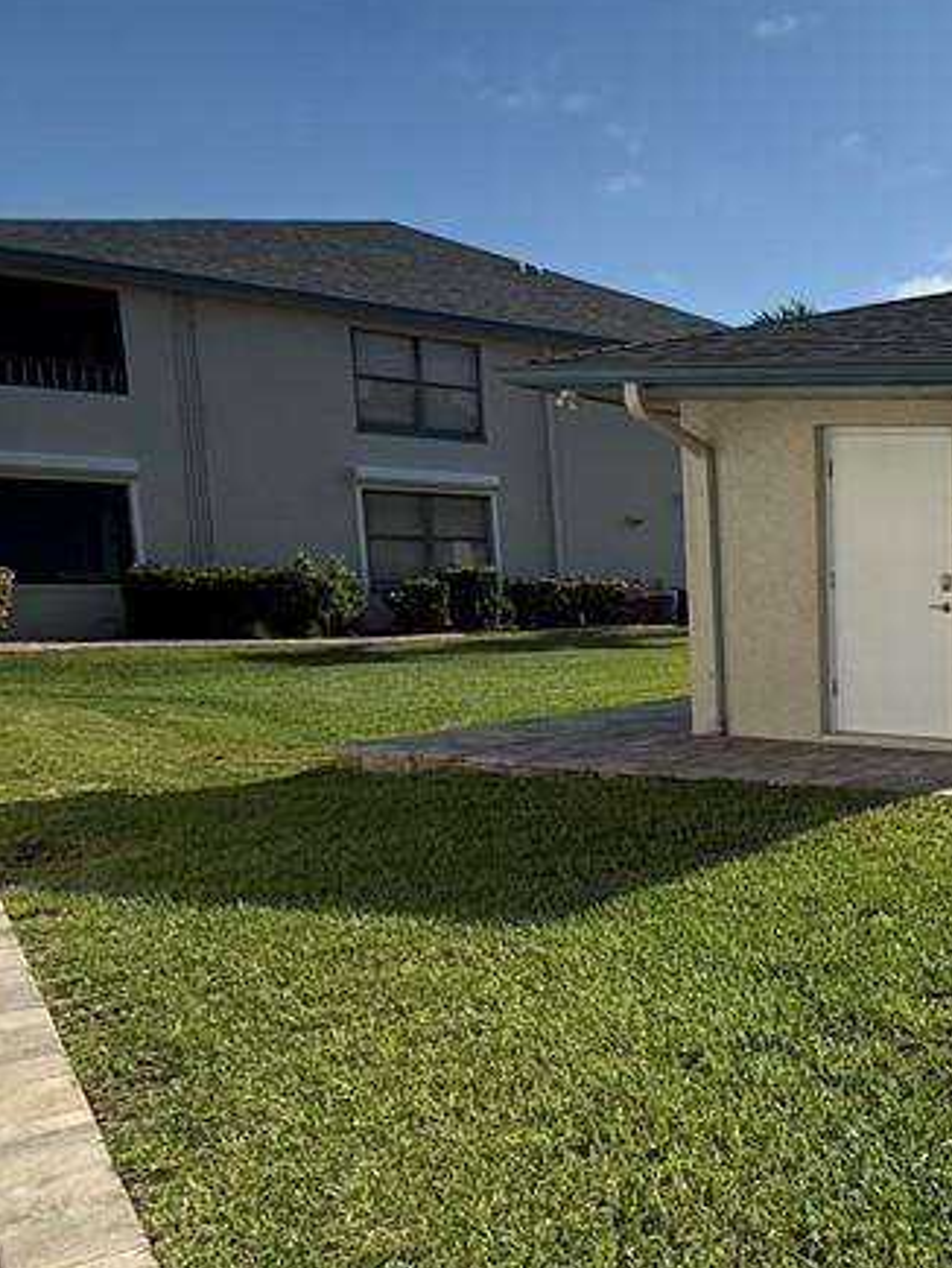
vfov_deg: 55.1
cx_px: 1256
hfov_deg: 32.0
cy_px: 730
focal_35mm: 33
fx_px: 1209
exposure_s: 1/3460
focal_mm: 2.22
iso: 50
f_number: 2.2
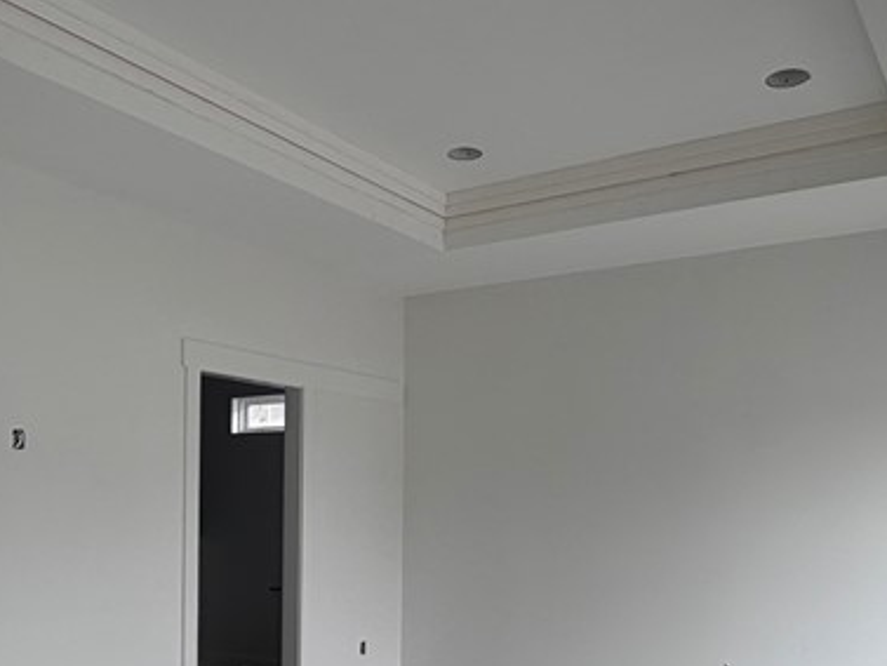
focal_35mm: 38
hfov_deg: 49.0
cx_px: 435
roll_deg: -0.2
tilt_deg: +0.7
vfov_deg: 36.7
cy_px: 508
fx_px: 974
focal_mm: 2.22
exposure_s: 1/139
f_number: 2.2
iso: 40
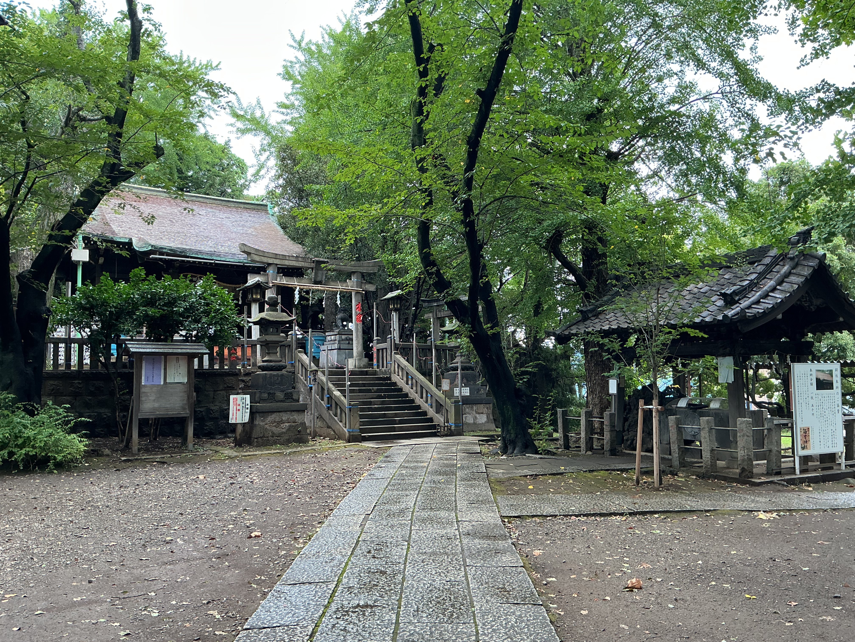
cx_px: 428
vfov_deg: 48.2
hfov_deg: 61.7
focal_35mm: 29
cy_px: 321
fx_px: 716
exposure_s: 1/100
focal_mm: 3
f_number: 1.8
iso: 25
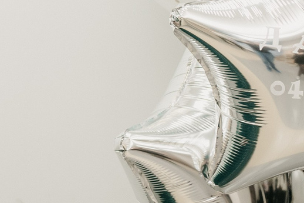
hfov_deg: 11.0
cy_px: -48
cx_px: -263
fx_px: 1460
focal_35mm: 173
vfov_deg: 7.9
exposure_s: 1/160
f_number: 4
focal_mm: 35
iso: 400
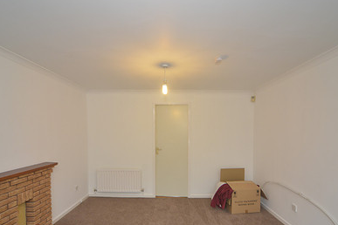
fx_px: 169
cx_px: 168
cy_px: 137
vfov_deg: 66.6
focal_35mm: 18
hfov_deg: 90.0
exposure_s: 1/30
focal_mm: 12
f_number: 5.6
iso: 560
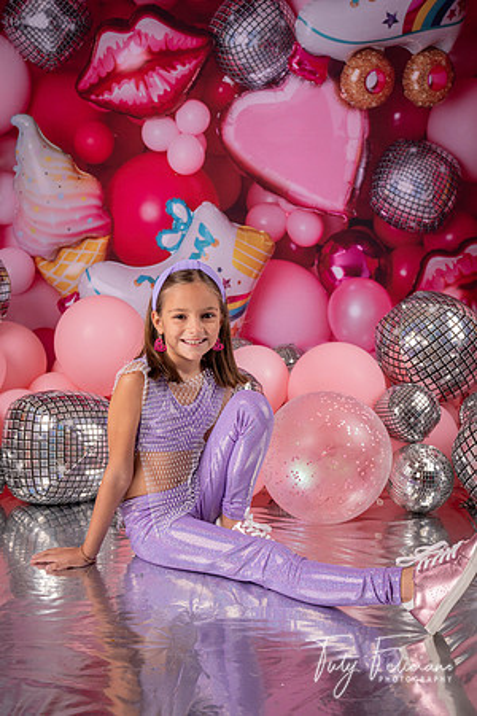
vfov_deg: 49.6
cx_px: 238
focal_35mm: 39
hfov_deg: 34.2
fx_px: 775
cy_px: 358
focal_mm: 39
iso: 160
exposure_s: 1/125
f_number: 5
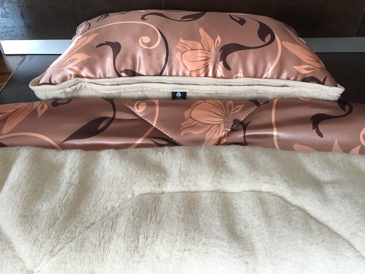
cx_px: 182
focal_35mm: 29
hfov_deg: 61.7
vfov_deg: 48.2
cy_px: 137
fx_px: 306
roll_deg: -1.2
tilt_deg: -43.7
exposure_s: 1/33
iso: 125
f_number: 2.2
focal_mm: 4.15
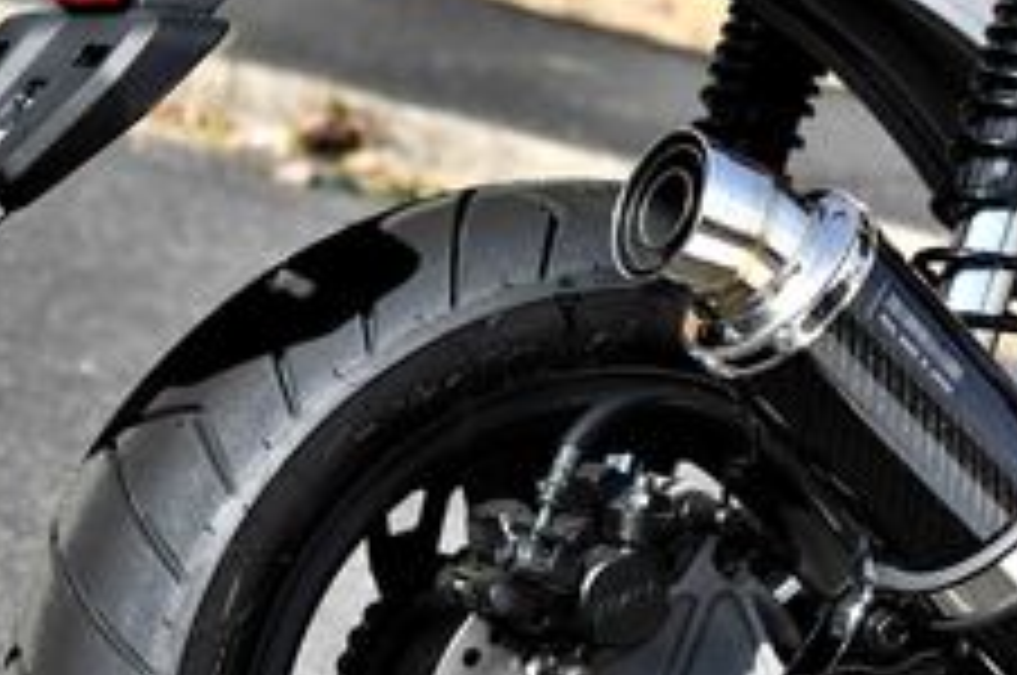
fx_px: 4203
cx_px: 1305
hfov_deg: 13.3
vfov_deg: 9.2
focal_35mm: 149
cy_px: 151
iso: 400
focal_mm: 42
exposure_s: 1/3200
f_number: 4.5
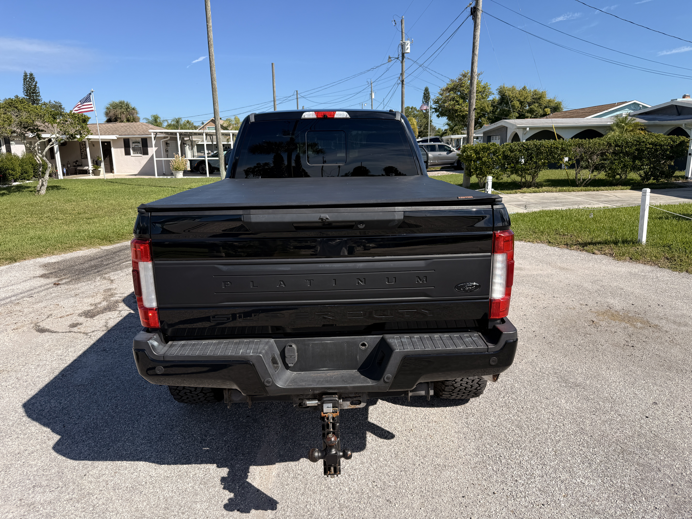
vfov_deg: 56.8
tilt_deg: -13.0
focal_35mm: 24
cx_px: 346
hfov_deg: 71.6
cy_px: 260
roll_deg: +1.0
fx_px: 480
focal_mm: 6.76
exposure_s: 1/3759
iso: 80
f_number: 1.78
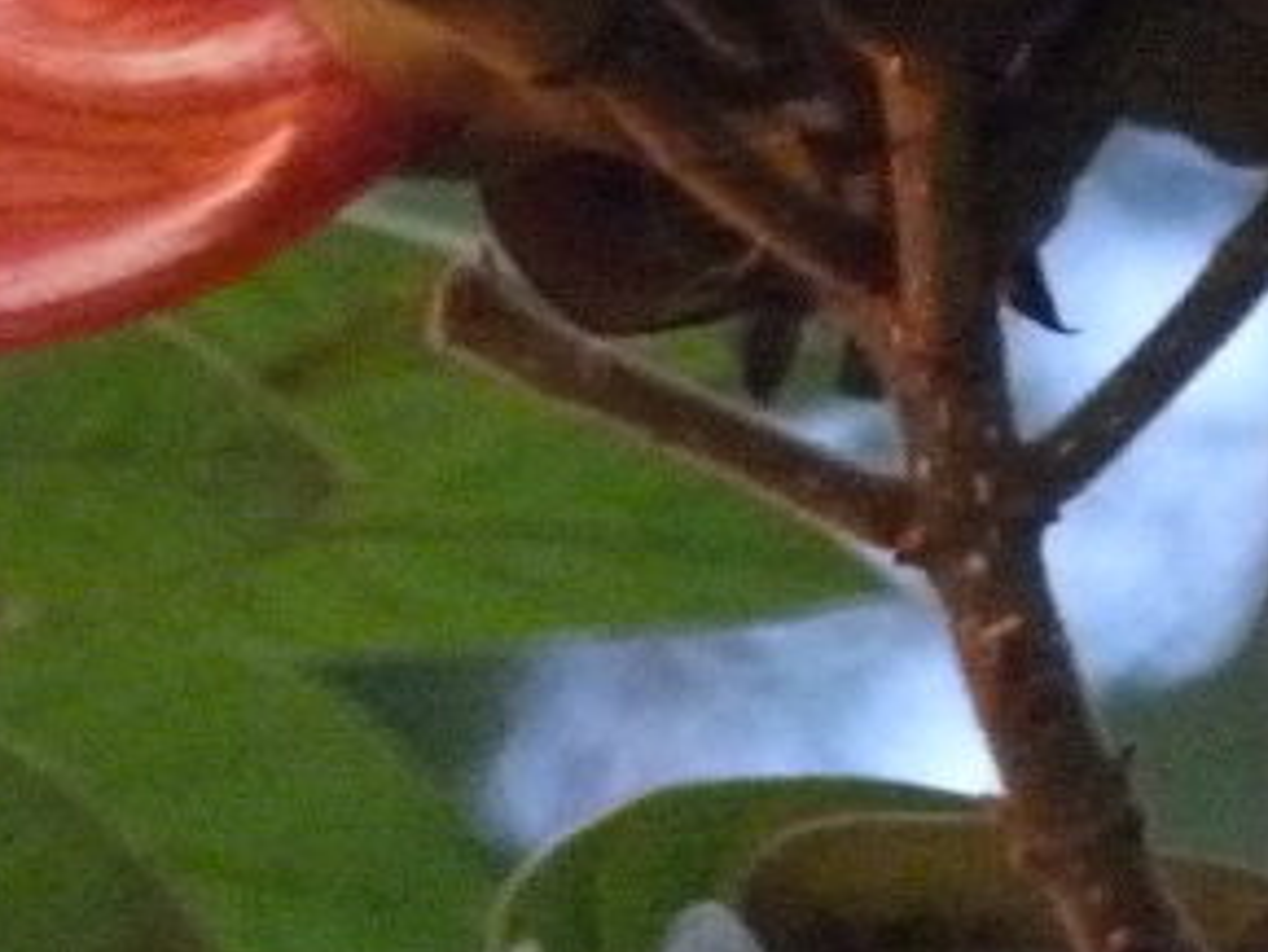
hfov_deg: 1.3
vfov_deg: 1.0
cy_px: -537
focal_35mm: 1558
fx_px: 57094
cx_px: 899
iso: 800
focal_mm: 62.3
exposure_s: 1/125
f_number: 4.1
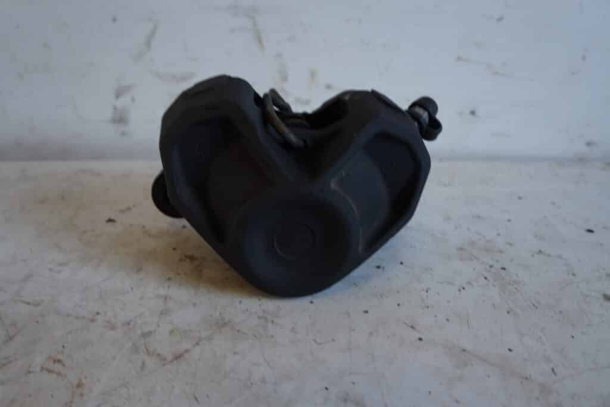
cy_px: 204
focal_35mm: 27
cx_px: 305
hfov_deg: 67.4
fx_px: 458
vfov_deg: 47.9
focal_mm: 18
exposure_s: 1/30
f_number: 7.1
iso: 400
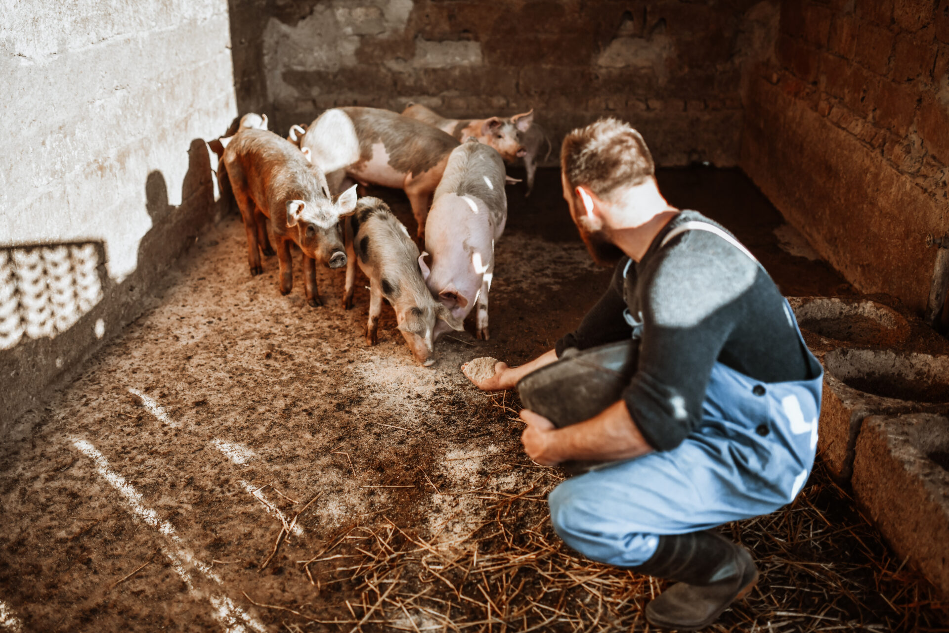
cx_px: 474
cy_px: 316
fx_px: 923
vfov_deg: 37.9
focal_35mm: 35
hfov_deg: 54.4
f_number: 1.8
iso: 400
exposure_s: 1/5000
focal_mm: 35
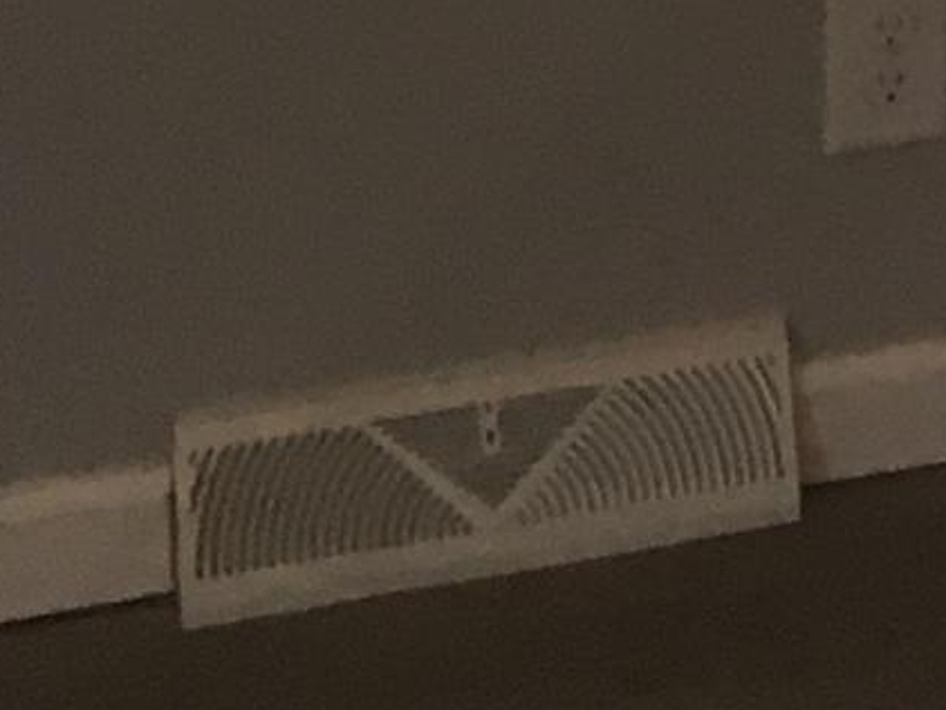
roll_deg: -0.8
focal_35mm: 206
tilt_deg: -6.4
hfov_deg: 8.3
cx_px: 2665
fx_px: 5633
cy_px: -1532
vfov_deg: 6.5
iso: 80
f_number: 2.2
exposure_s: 1/33
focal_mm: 4.15
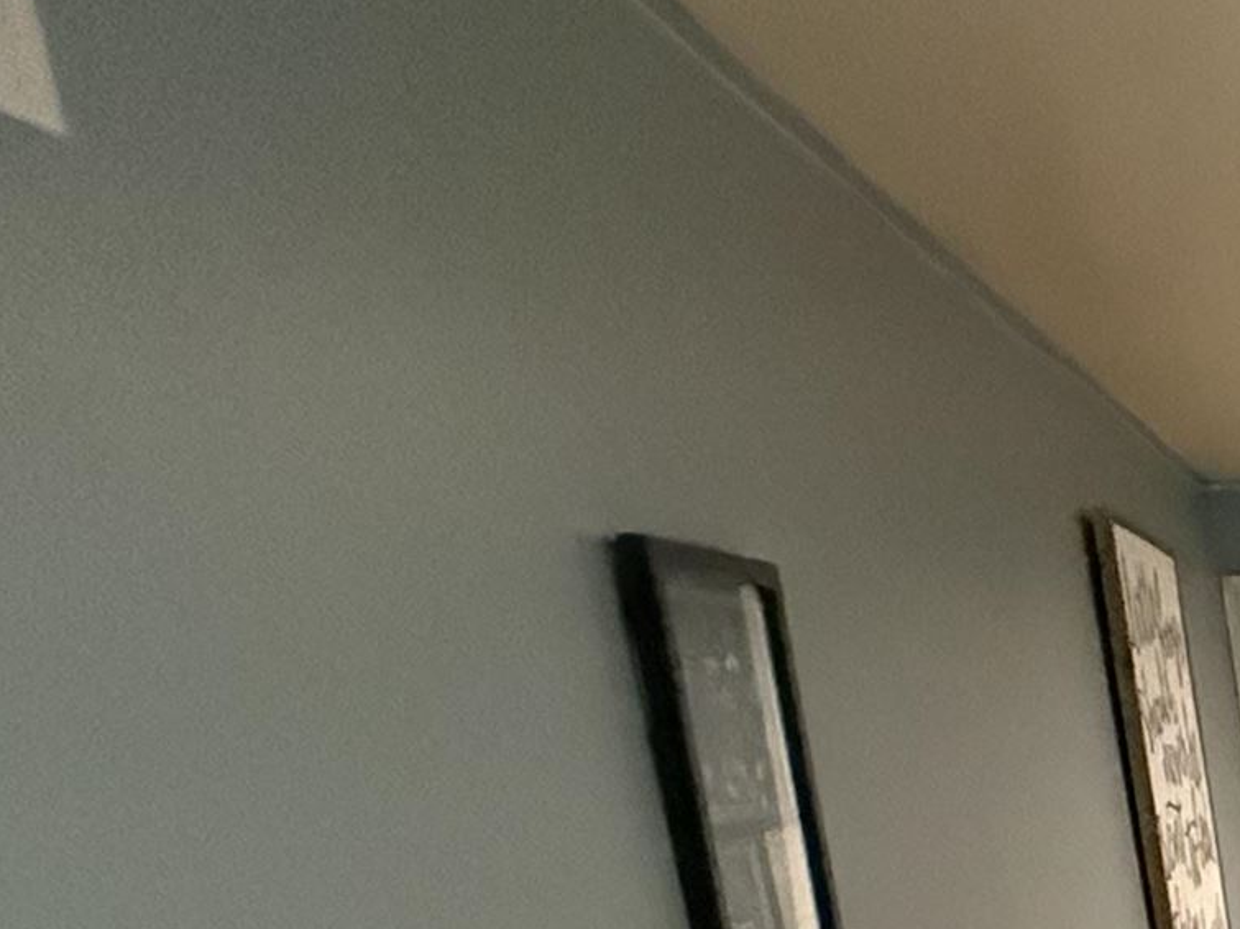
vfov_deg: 22.8
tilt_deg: -11.3
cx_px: 2401
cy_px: 1208
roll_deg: +1.4
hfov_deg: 20.0
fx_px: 2042
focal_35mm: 57
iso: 1000
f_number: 2.2
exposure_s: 1/60
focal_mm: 2.22
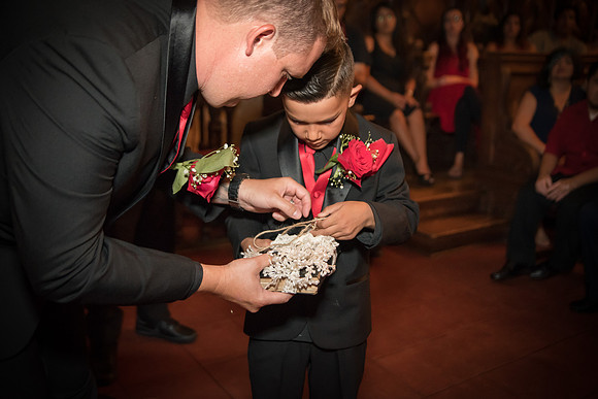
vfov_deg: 36.9
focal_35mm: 36
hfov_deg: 53.1
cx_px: 299
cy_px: 200
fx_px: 598
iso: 4000
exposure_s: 1/80
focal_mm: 36
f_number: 2.8
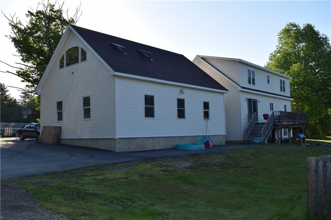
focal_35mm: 33
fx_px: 303
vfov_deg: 39.9
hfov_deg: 57.2
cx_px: 166
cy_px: 110
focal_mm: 22
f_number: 8
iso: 100
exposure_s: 1/200
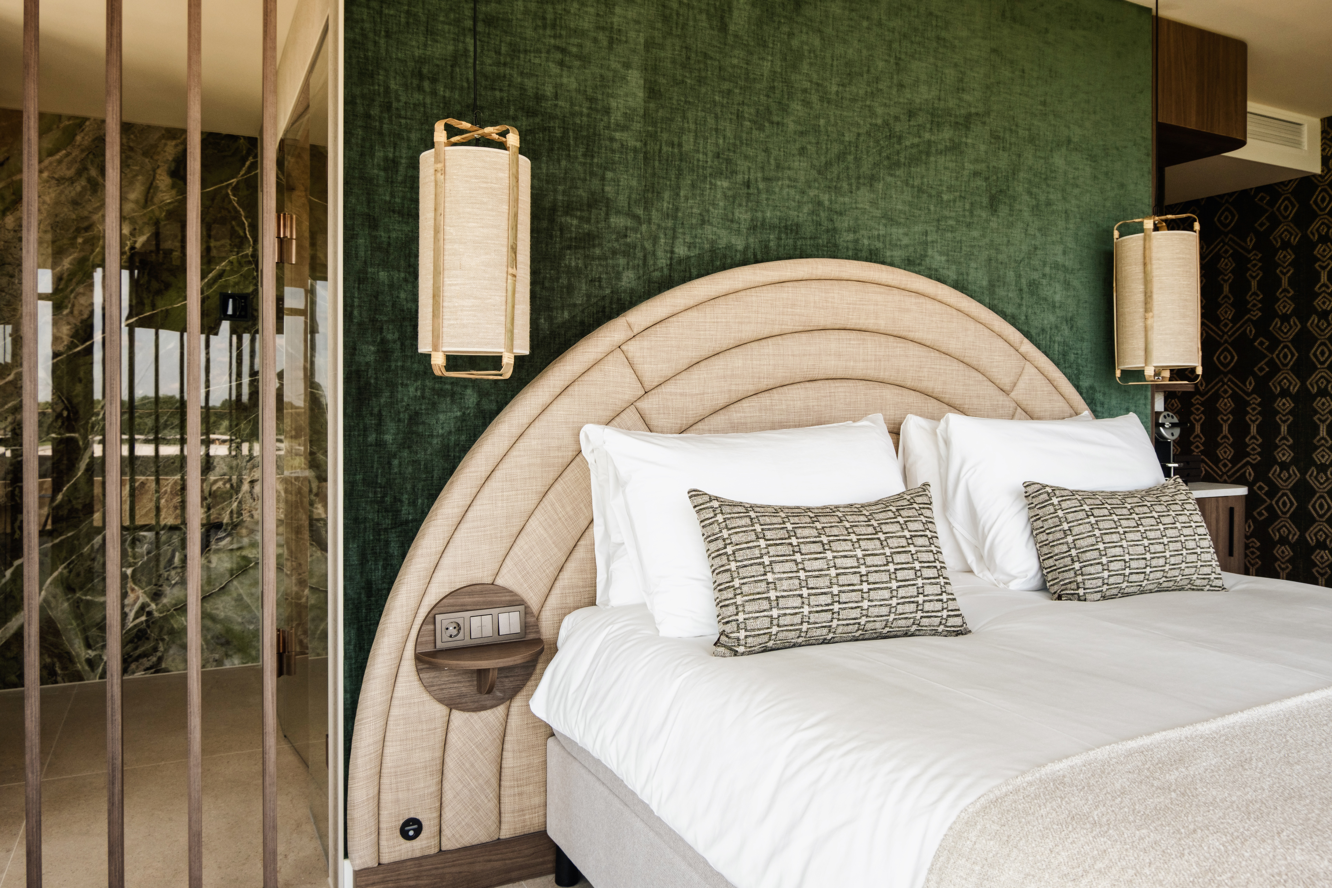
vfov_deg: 49.6
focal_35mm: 26
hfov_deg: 69.4
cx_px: 666
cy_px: 444
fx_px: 962
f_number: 5.6
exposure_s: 1/60
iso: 250
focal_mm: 17
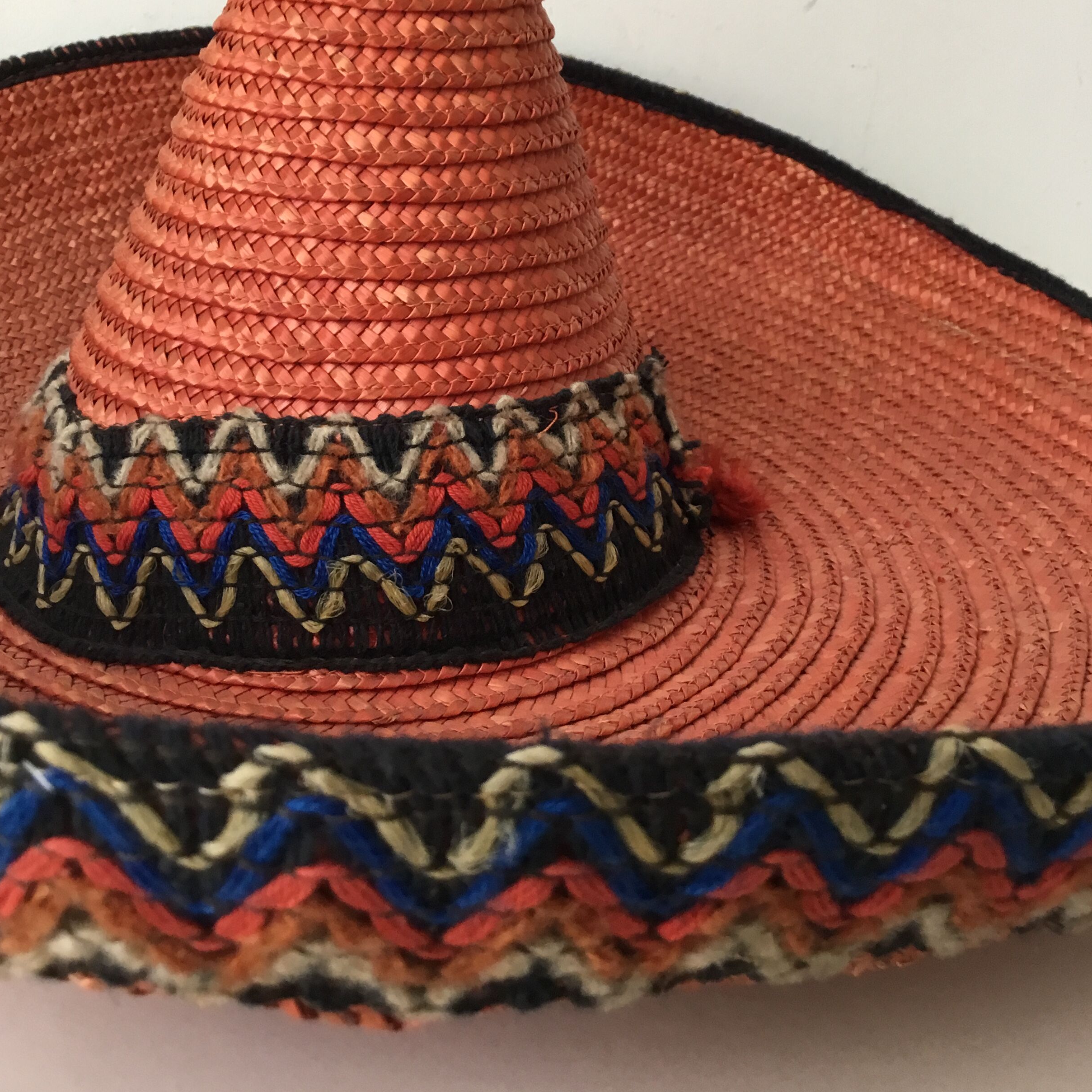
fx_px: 1321
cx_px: 544
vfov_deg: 44.3
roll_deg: -2.2
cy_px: 374
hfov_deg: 44.9
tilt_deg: -15.1
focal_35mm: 37
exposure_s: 1/33
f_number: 2.4
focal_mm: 3.3
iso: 80
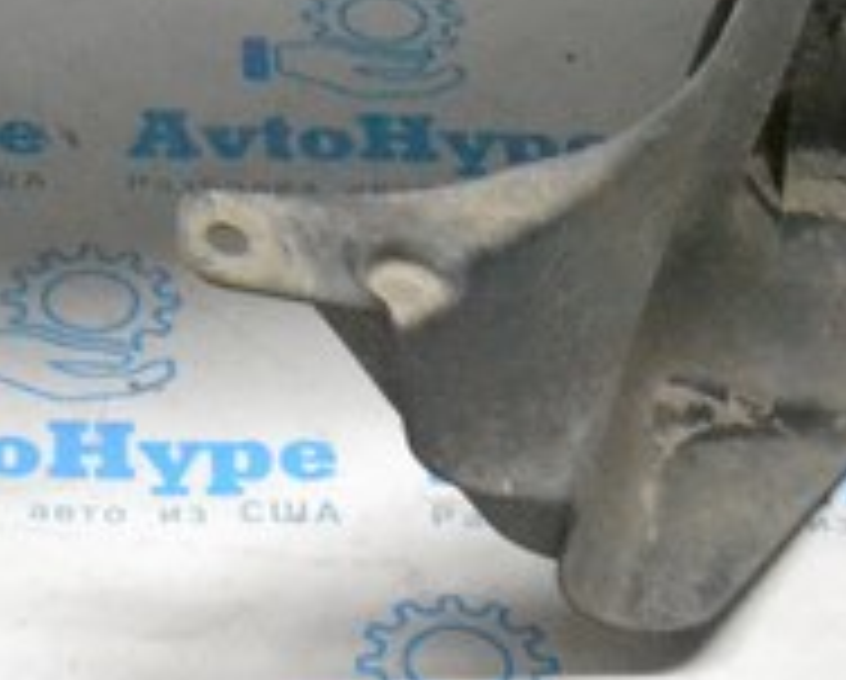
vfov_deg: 9.5
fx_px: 3837
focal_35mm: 153
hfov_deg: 12.5
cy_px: -624
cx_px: 63
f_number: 9
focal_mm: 20
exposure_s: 1/160
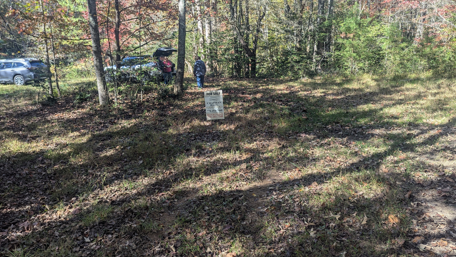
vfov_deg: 42.9
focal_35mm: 27
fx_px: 326
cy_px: 123
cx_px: 233
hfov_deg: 69.9
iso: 36
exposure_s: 1/223
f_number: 1.85
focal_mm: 6.81
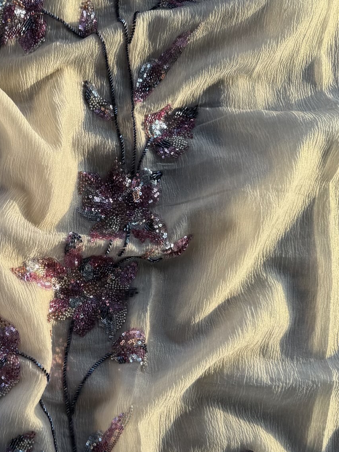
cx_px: 48
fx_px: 588
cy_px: 264
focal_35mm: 45
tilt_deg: -82.7
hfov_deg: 31.0
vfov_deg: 41.9
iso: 80
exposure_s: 1/355
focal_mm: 6.76
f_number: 1.78
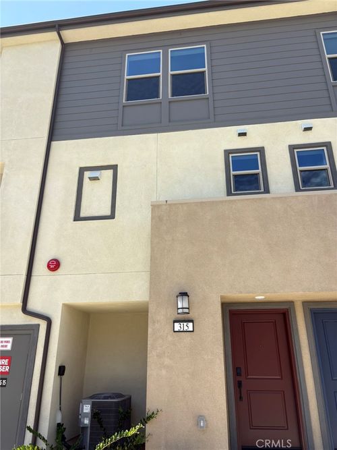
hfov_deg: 53.0
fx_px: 338
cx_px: 168
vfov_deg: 67.3
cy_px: 225
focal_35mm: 26
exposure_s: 1/1751
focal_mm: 5.96
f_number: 1.6
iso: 50
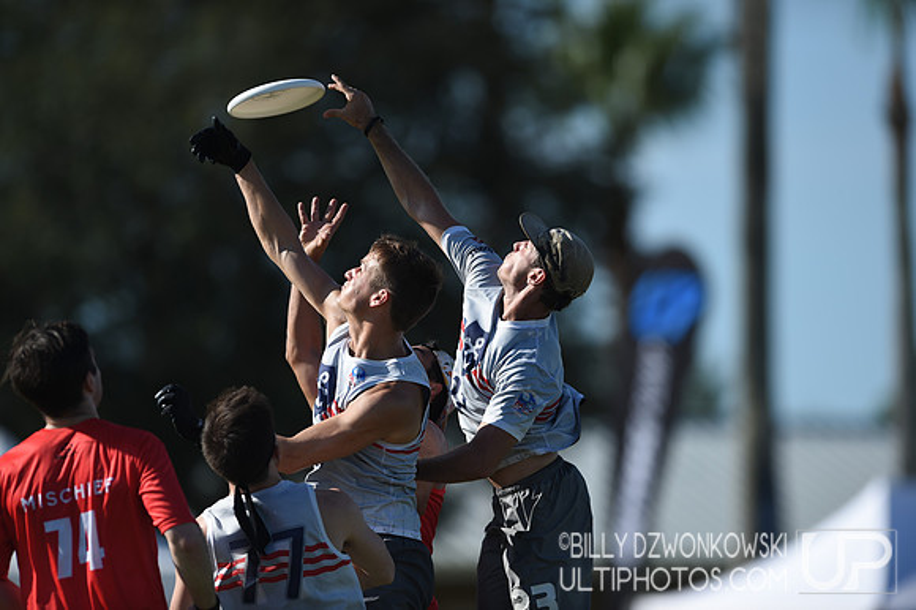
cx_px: 458
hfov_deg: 5.2
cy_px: 305
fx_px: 10172
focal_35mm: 400
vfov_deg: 3.4
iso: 100
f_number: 3.5
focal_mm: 400
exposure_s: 1/2500
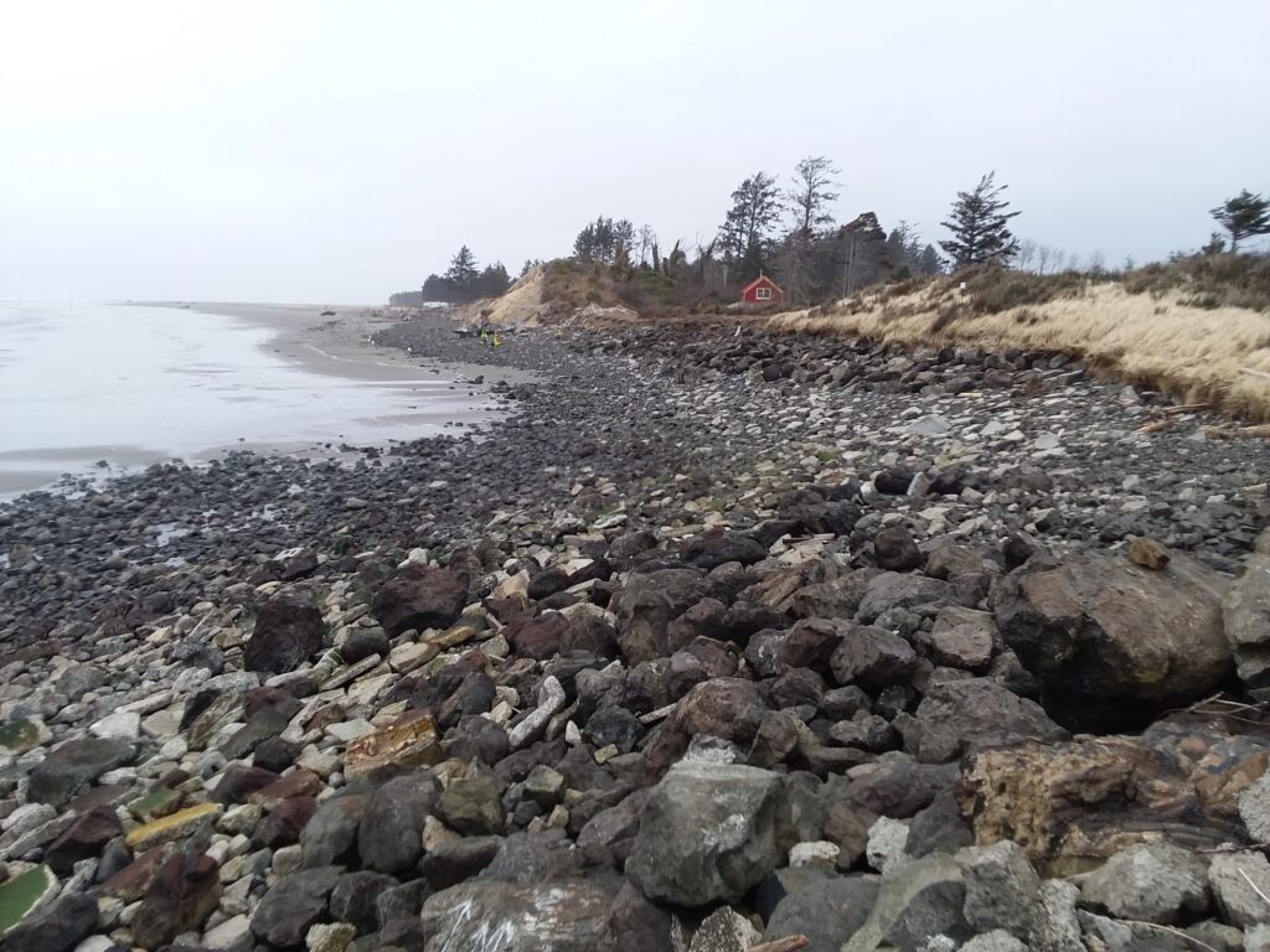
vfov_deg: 51.4
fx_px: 991
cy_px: 476
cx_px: 635
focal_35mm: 27
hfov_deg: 65.3
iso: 50
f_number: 1.9
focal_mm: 2.91
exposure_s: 1/531
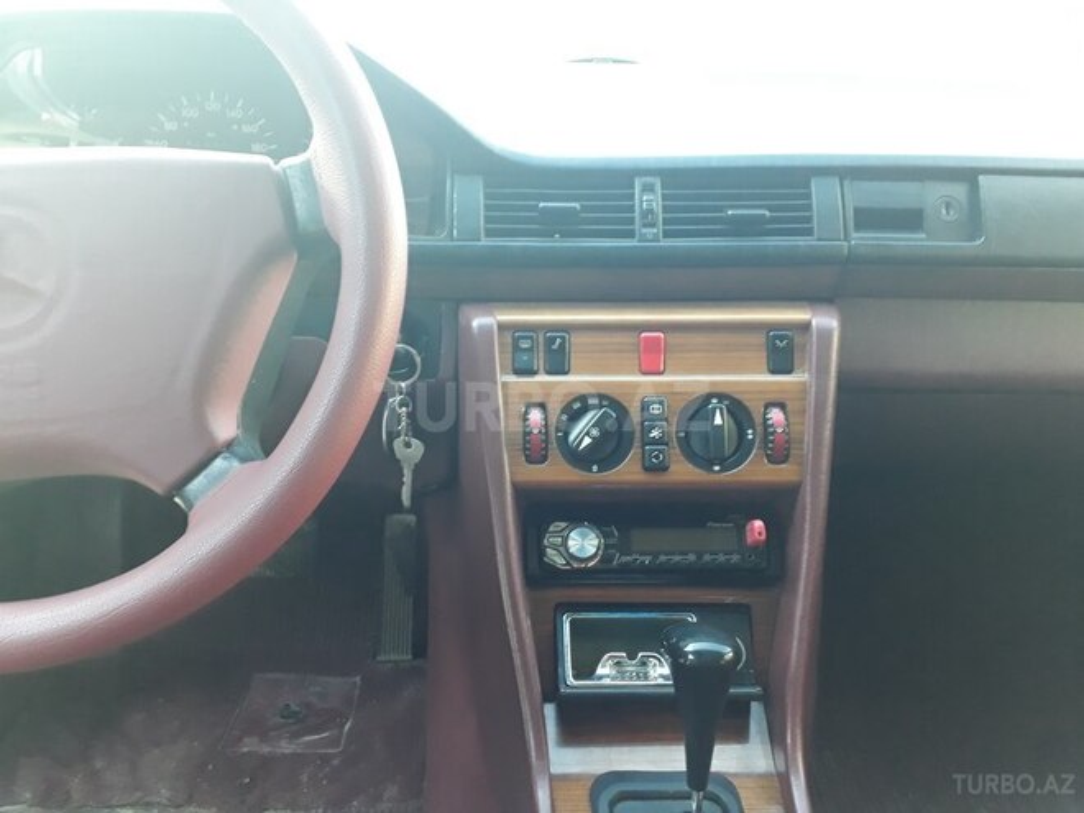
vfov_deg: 51.4
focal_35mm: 27
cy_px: 406
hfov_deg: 65.3
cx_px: 542
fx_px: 846
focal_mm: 3.6
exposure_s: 1/33
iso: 200
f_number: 1.9
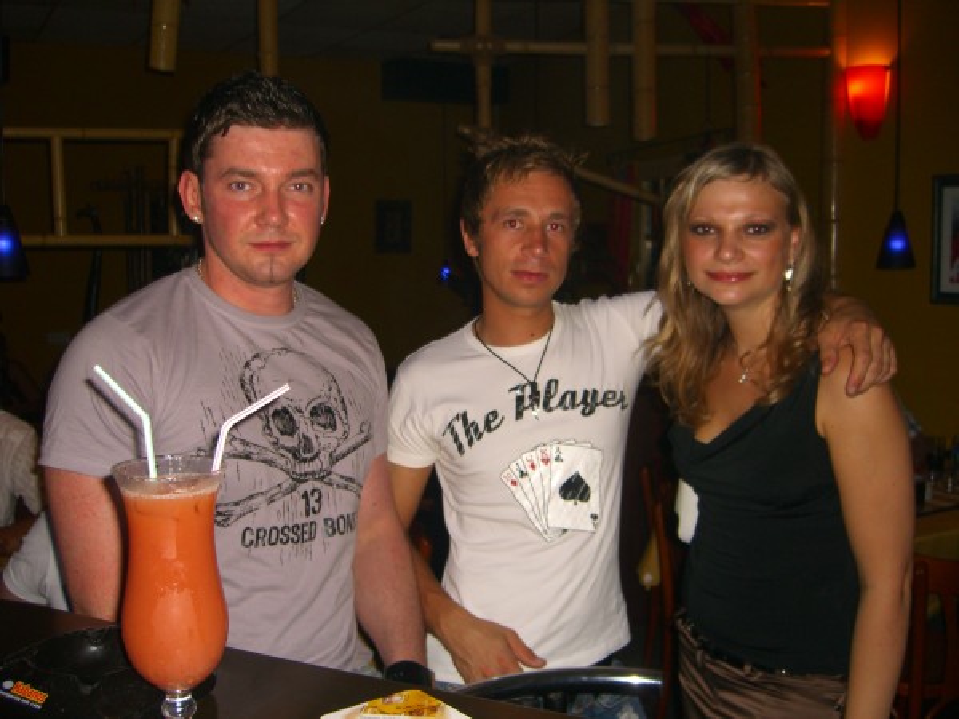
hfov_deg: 49.0
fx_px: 1053
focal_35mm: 38
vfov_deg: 37.7
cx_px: 480
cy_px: 360
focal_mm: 7.9
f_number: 2.8
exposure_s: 1/60
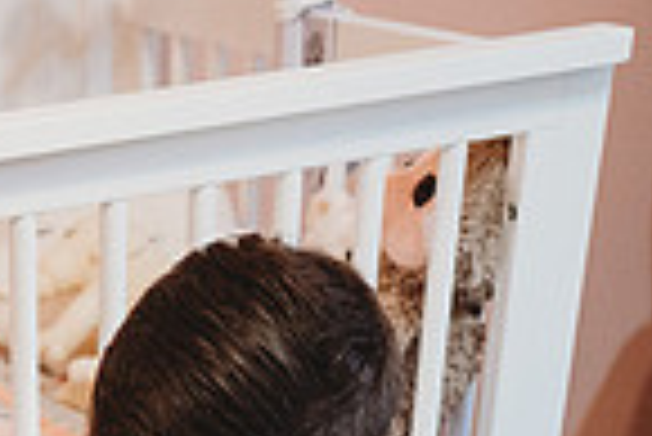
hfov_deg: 19.9
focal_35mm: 96
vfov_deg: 12.6
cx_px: -130
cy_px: 856
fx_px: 1740
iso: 1250
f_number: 1.8
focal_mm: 24
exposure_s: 1/160
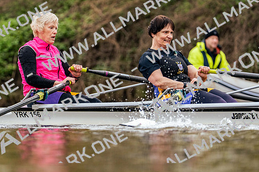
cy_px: 72
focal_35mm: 447
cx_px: 107
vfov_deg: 3.1
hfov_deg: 4.6
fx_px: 3215
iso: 2500
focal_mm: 376
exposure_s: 1/2000
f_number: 6.3
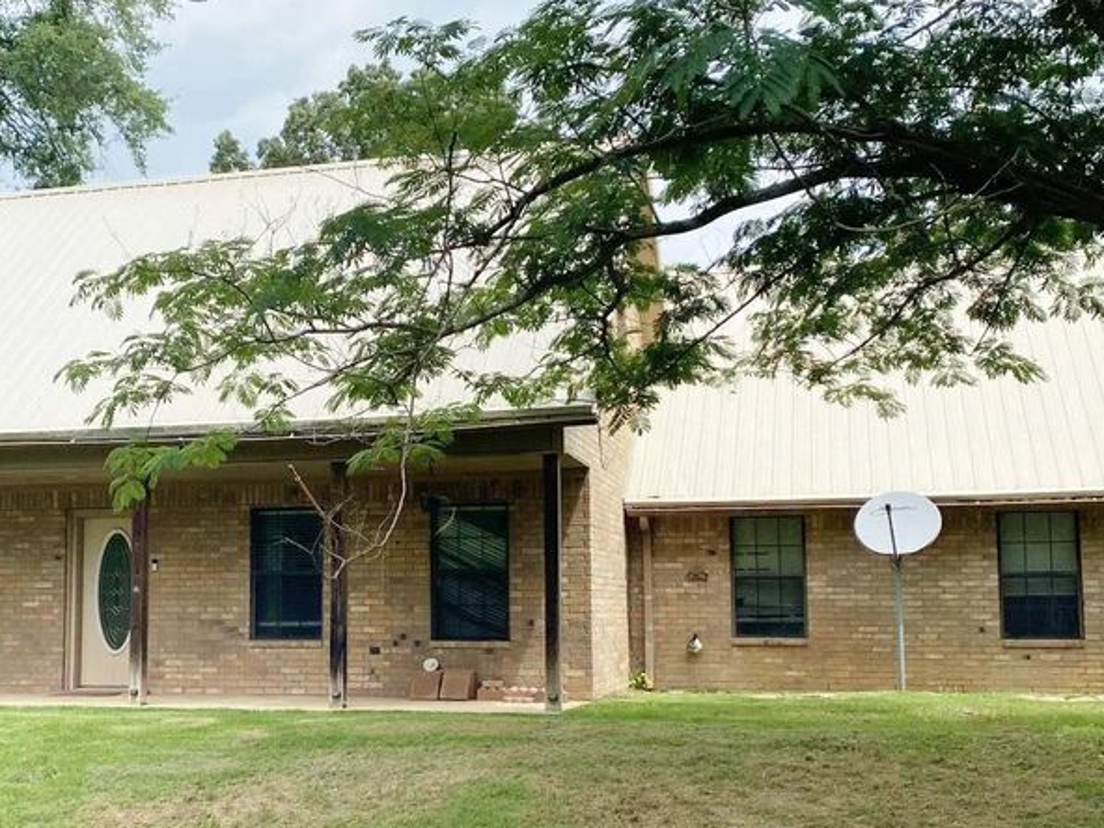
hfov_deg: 41.7
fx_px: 1435
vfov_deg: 32.1
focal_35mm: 45
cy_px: 500
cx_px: 401
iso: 32
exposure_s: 1/2268
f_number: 1.8
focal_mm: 4.25
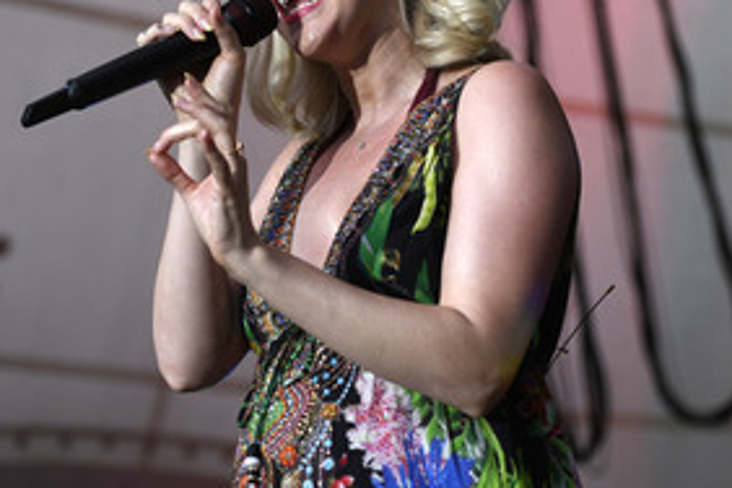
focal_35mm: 112
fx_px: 2277
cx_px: 240
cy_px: 200
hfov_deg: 18.2
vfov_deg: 12.2
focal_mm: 70
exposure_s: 1/320
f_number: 3.5
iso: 640
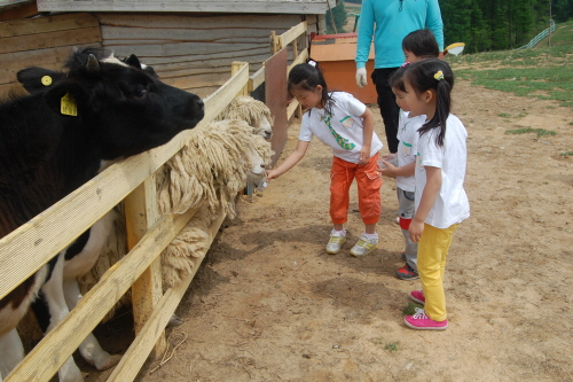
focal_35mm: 34
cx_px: 286
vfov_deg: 38.3
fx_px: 549
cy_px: 191
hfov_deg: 55.1
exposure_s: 1/400
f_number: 10
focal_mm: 23
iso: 200
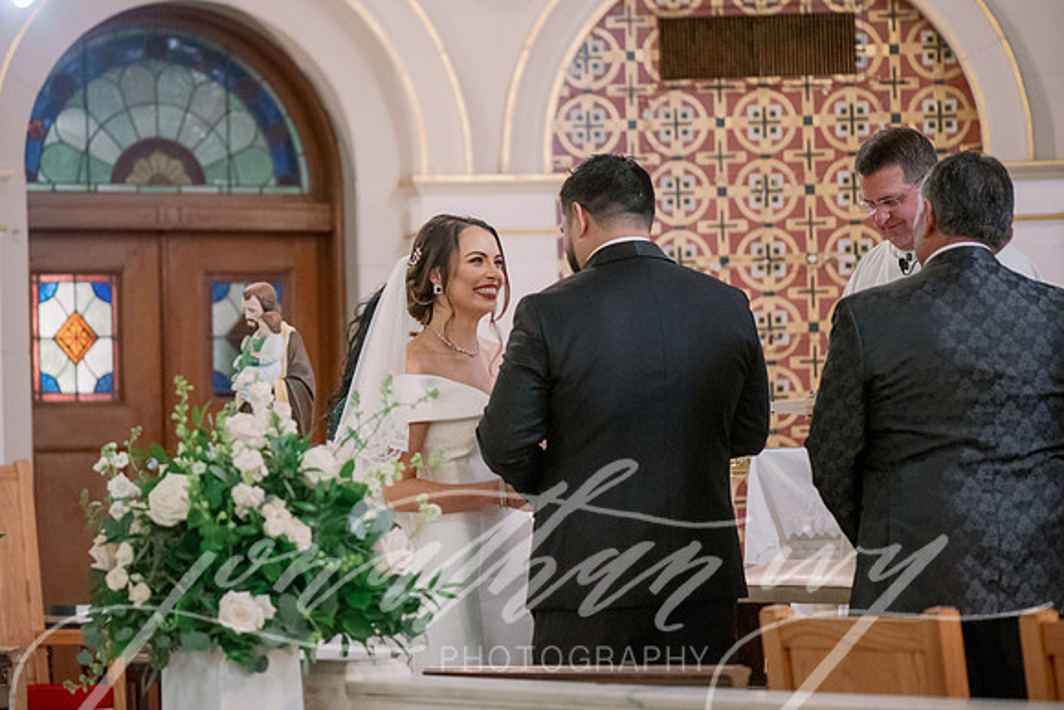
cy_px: 296
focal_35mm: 122
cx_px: 444
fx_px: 3617
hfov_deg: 16.7
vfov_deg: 11.2
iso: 3200
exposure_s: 1/160
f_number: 3.2
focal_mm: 105
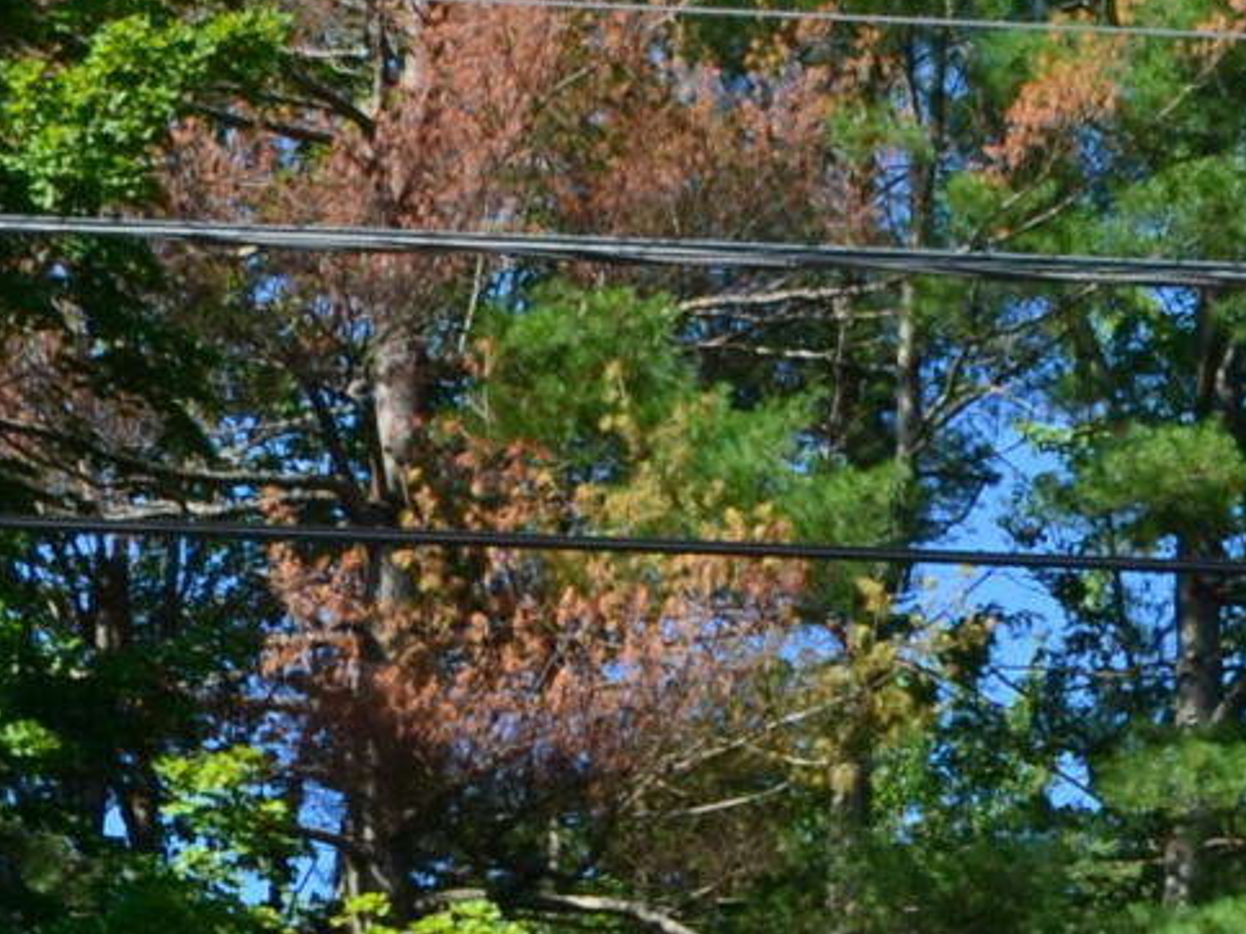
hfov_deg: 12.3
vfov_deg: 8.5
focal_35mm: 161
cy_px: 2114
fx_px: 5794
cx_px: 629
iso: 125
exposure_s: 1/125
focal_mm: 18
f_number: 11
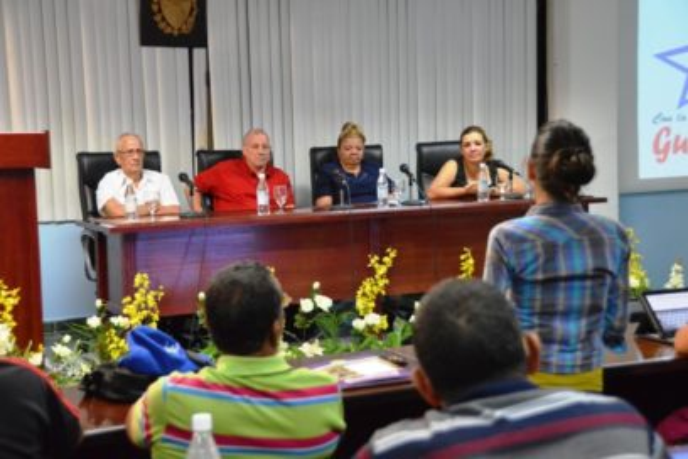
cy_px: 230
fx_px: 1261
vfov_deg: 20.6
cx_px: 344
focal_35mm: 66
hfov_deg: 30.5
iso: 3200
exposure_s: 1/160
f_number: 4.5
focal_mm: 44
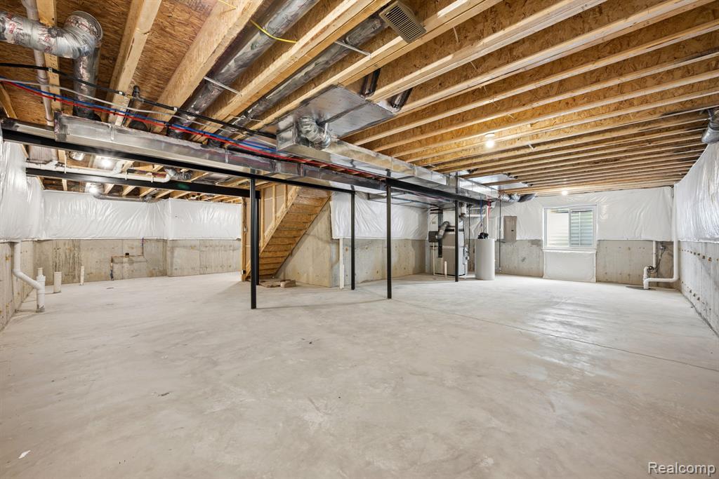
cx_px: 360
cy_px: 240
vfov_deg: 81.2
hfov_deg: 104.2
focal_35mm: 14
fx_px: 280
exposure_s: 13
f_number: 9
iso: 64
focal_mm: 14
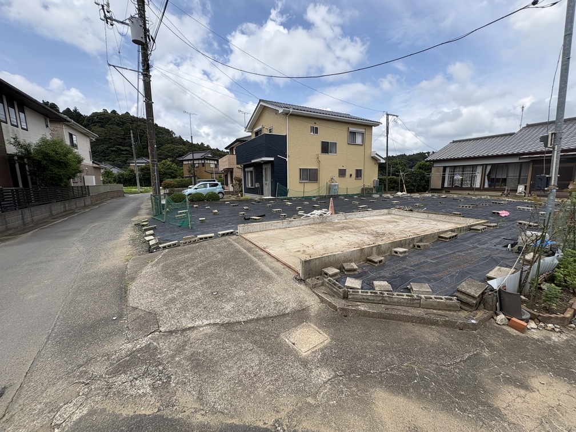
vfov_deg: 85.7
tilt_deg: -8.9
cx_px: 288
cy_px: 216
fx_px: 233
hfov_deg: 102.1
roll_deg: +1.5
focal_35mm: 14
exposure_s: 1/1536
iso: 40
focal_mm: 2.22
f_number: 2.2
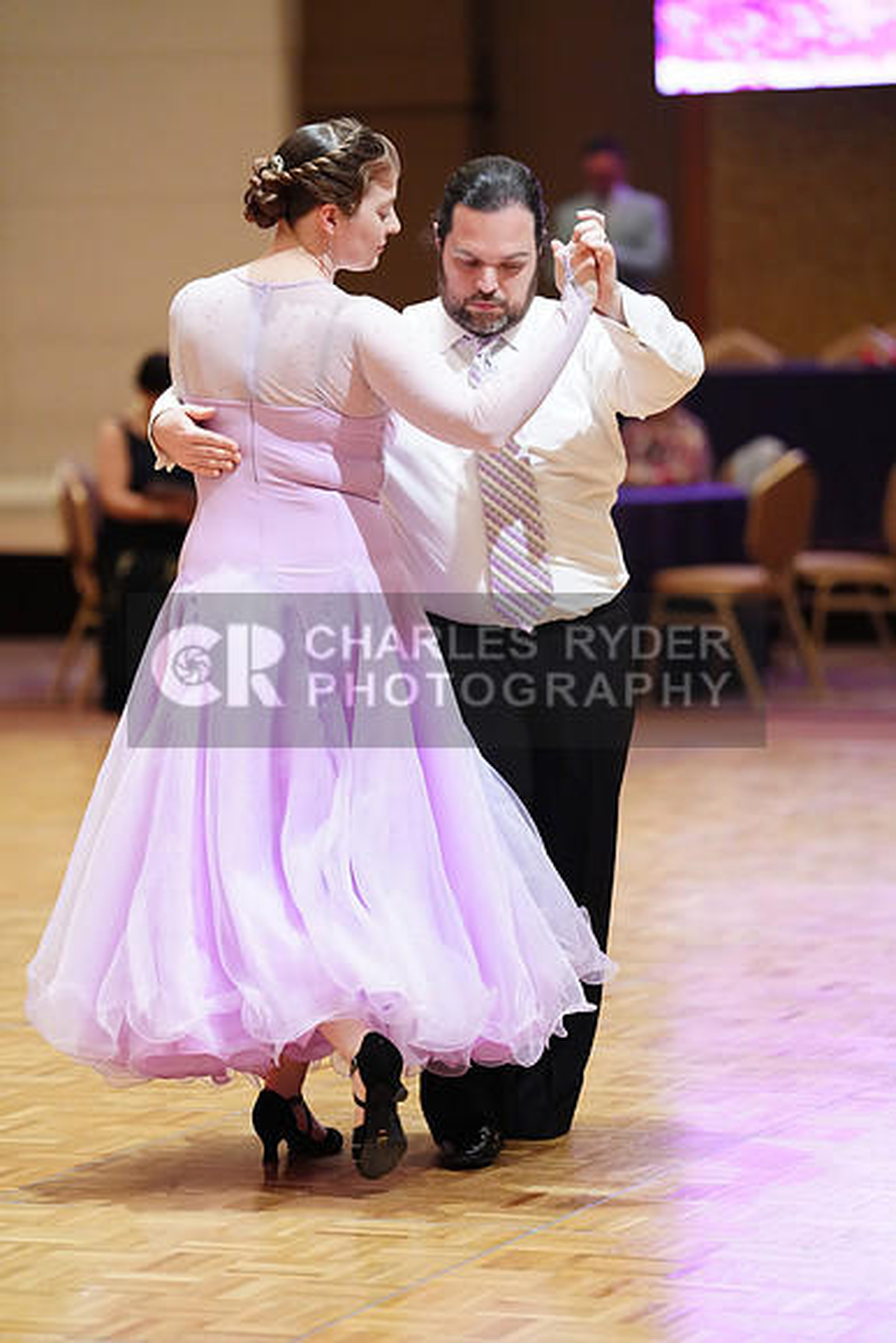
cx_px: 448
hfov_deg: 9.6
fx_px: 5335
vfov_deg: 14.3
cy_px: 672
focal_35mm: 143
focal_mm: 143
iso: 4000
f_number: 2.8
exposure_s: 1/320
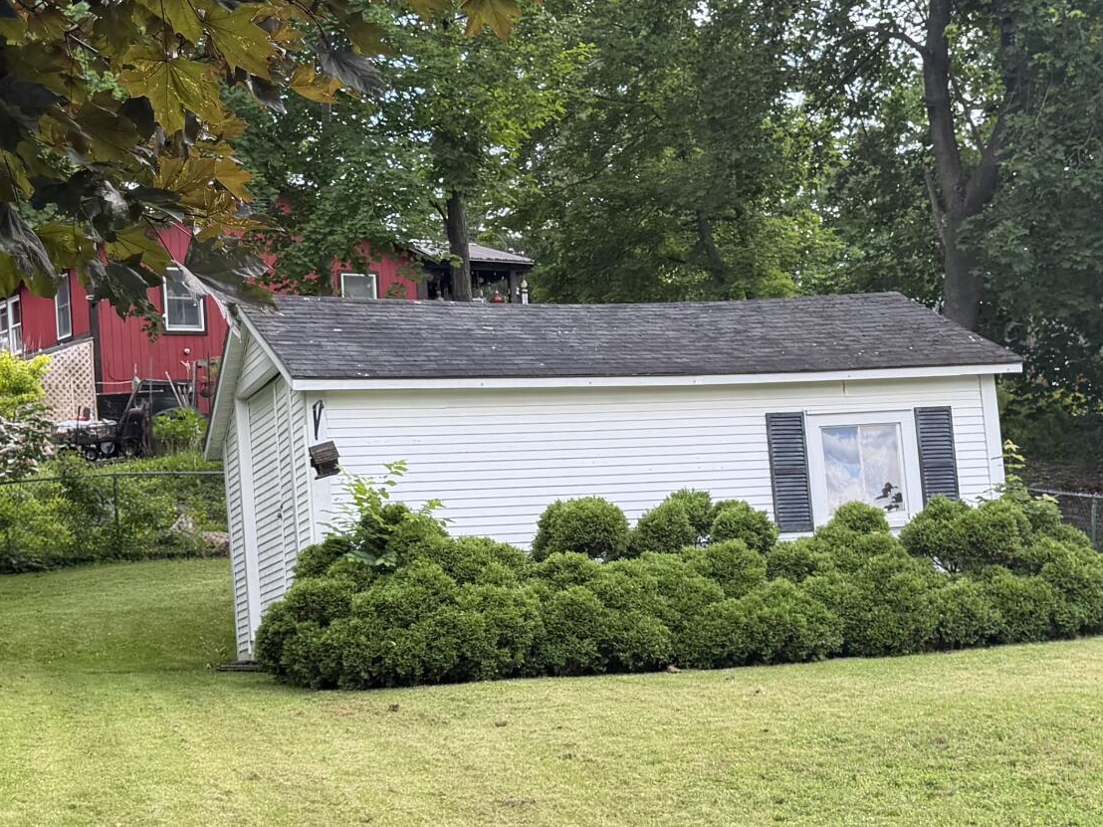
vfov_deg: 22.5
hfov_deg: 29.8
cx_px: 526
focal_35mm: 65
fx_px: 2071
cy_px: 551
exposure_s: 1/543
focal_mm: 6.76
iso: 80
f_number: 1.78
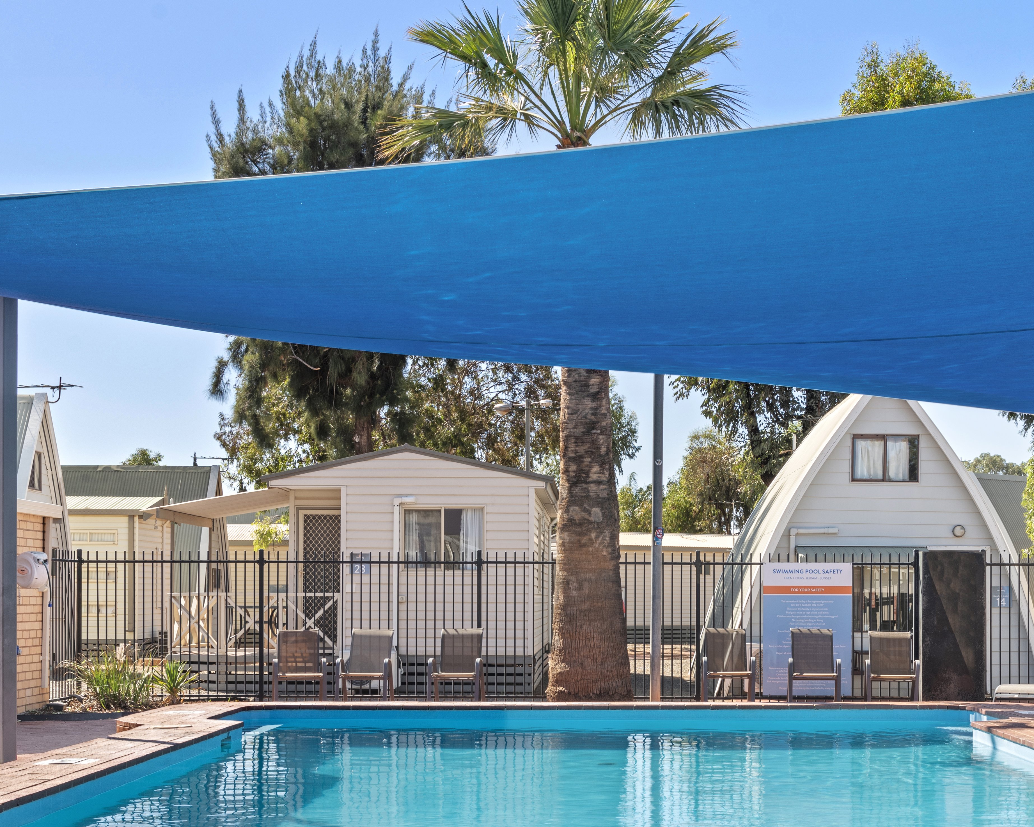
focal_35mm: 60
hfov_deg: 31.4
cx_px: 579
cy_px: 582
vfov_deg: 25.2
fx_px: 1836
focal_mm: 32
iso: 100
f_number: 9
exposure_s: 1/60
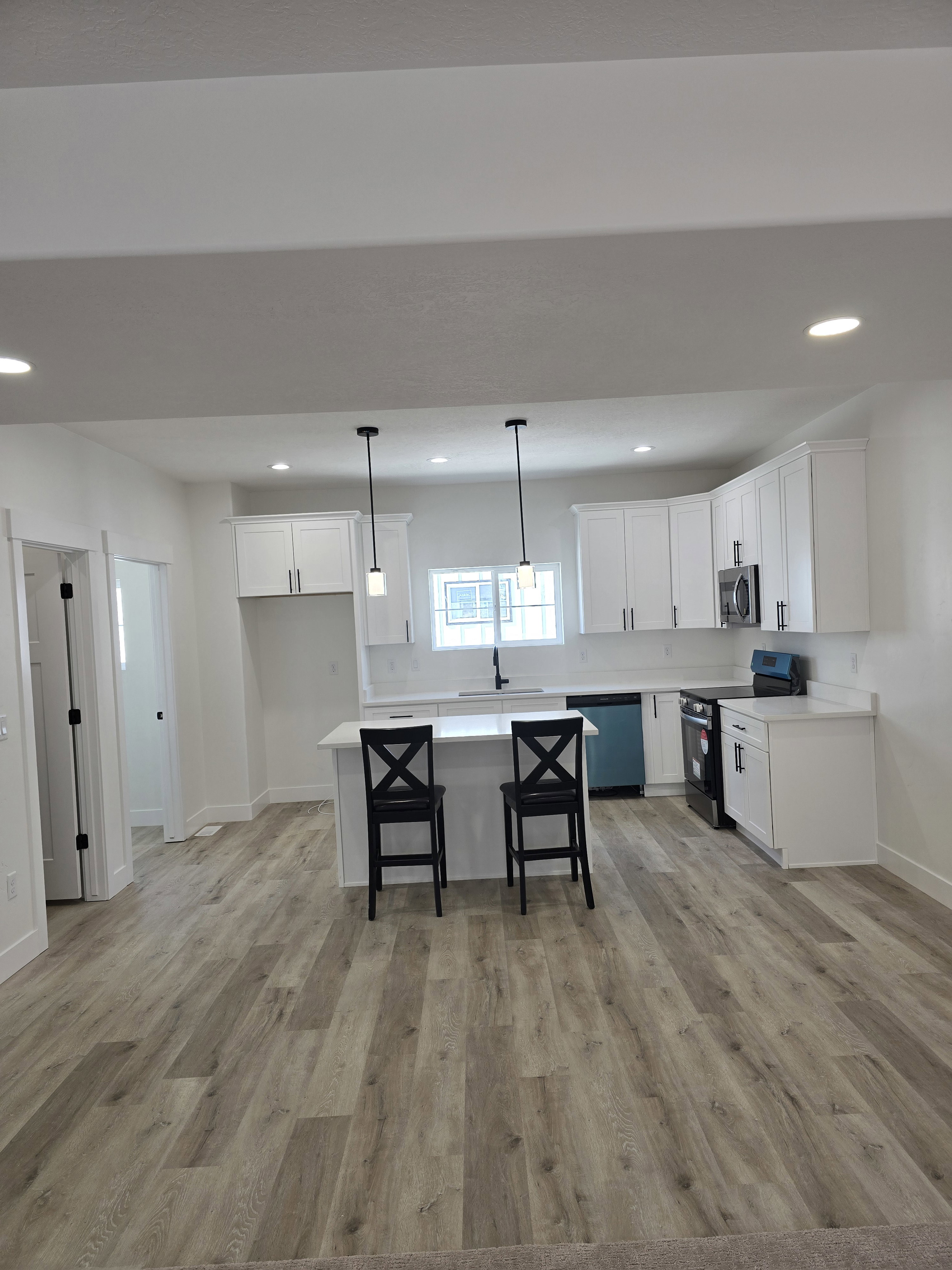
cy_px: 635
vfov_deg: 73.9
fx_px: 843
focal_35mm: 23
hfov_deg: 58.9
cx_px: 476
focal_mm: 6.3
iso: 50
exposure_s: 1/120
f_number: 1.7
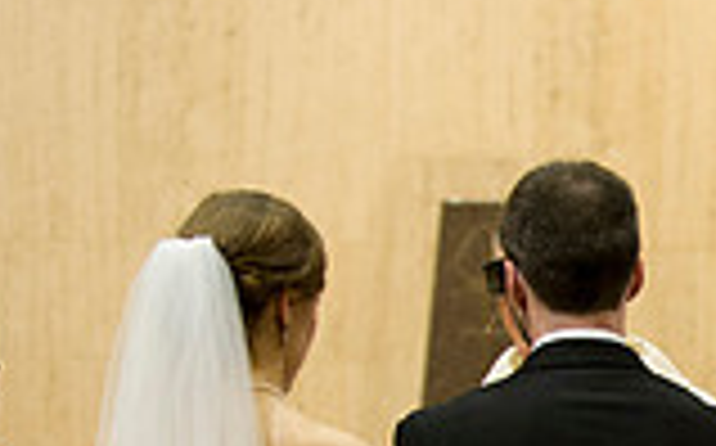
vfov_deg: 5.0
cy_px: 725
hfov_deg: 7.9
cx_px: 1103
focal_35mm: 260
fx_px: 5068
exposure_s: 1/60
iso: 1250
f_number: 2.8
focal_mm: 70
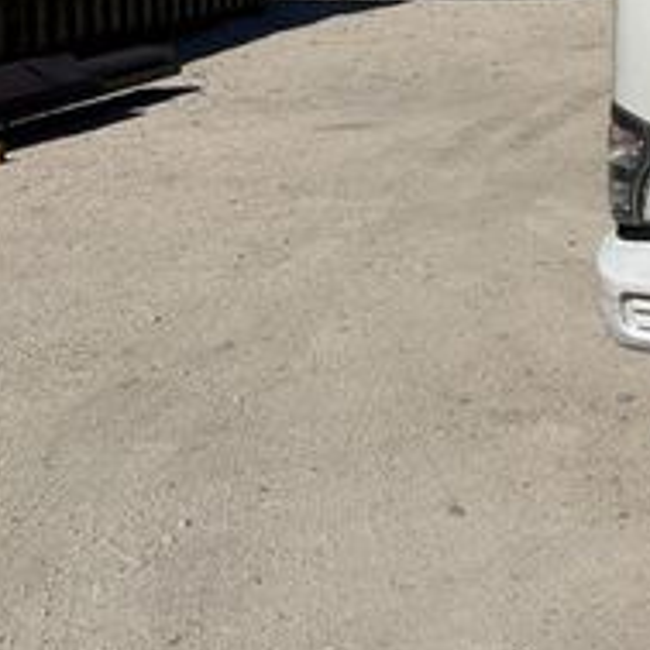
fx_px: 1530
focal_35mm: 72
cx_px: 1059
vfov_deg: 23.1
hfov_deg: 19.7
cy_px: 7
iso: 80
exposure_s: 1/14286
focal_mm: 6.76
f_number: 1.78
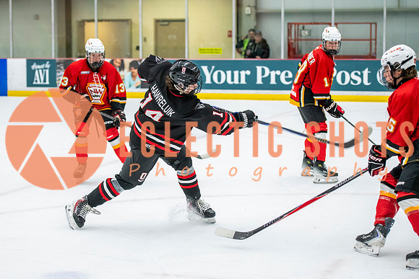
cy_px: 165
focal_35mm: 95
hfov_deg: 21.4
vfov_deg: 14.4
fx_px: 1106
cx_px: 172
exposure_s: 1/640
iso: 2000
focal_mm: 78
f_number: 3.2
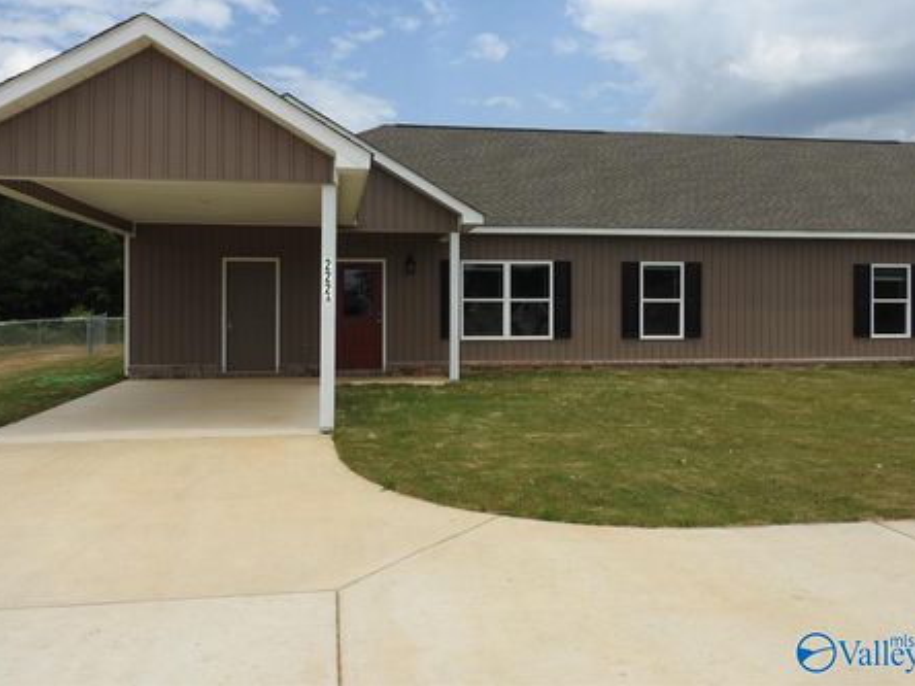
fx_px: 714
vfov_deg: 51.2
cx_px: 437
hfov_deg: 65.3
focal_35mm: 27
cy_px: 302
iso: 100
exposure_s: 1/1600
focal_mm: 4.3
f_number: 3.8
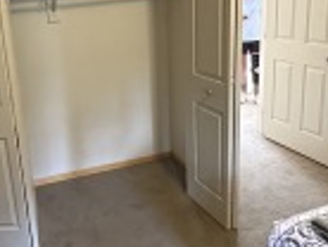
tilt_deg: -14.0
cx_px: 93
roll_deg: +3.0
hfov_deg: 48.6
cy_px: 76
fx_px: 351
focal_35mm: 37
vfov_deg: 38.2
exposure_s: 1/60
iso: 500
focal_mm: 2.22
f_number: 2.2
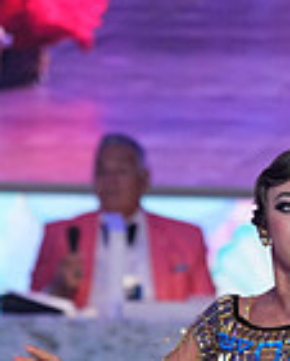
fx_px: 6248
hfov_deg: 2.7
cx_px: 440
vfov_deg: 3.3
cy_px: 645
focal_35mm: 583
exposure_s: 1/400
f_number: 4
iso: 2000
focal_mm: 151
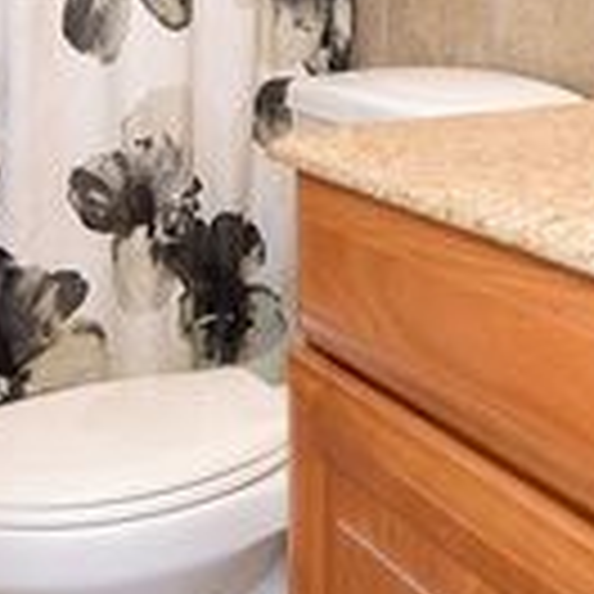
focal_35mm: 71
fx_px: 1379
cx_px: 446
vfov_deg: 22.8
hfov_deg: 24.1
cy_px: -74
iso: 640
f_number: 6.3
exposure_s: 1/60
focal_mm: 11.5
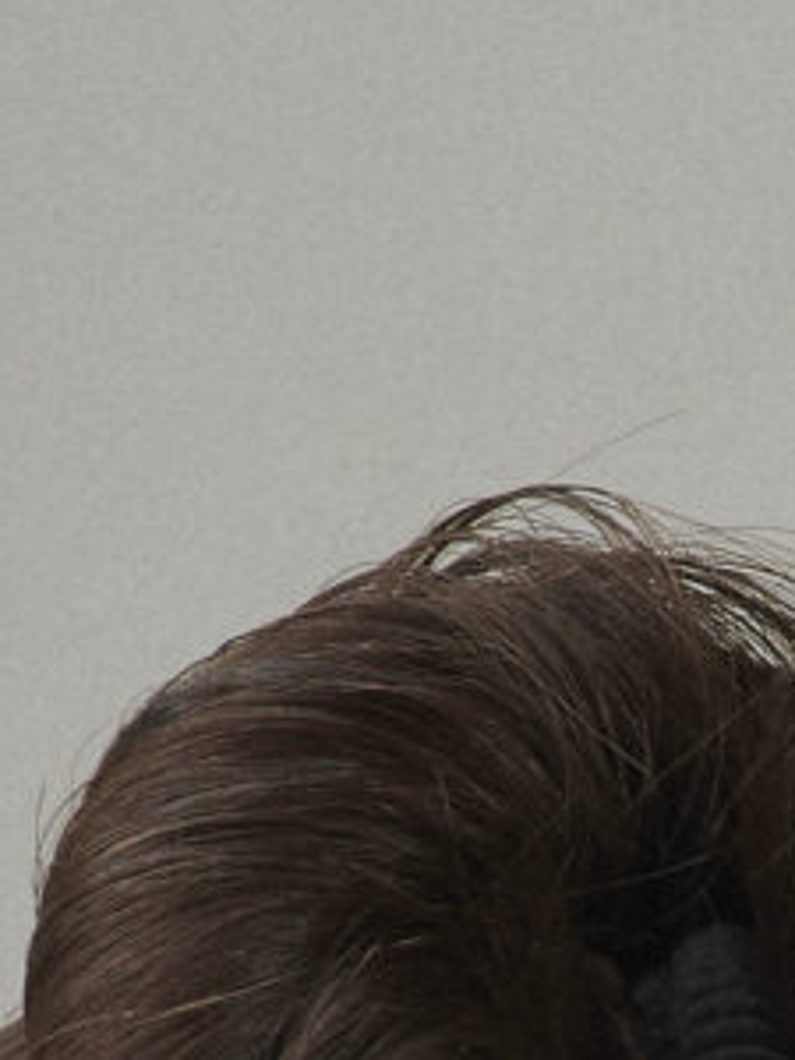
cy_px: 3410
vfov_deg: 2.3
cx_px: 2563
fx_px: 26365
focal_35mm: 861
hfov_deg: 1.7
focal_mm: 105
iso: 200
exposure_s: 1/160
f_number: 11
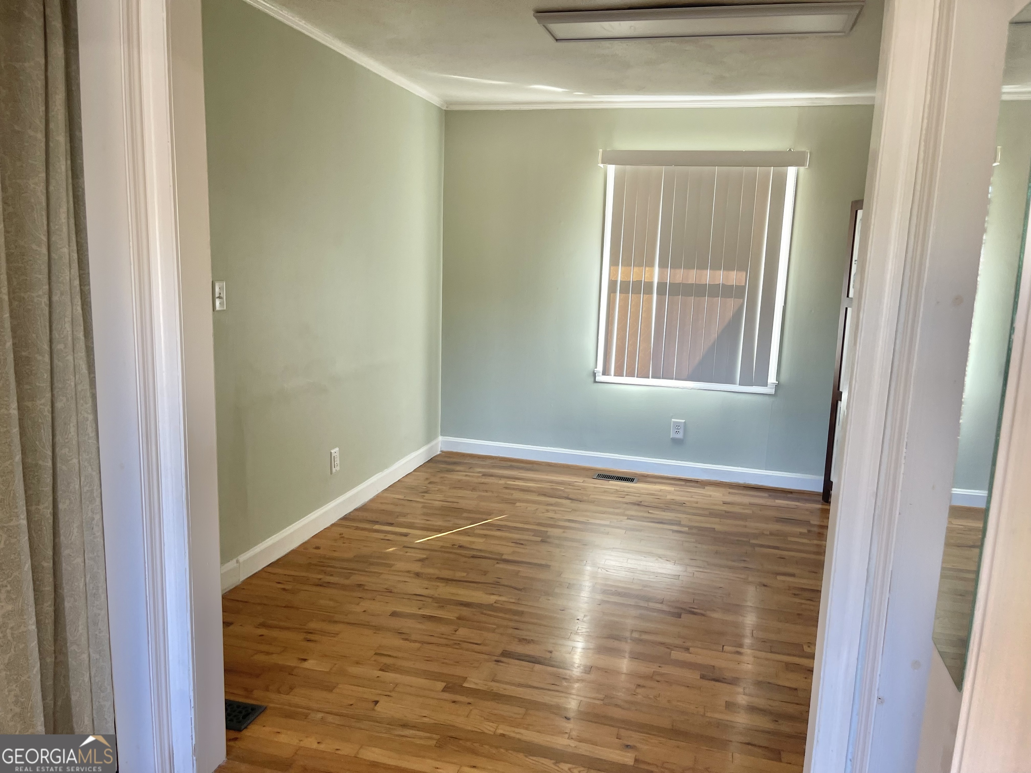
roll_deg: -1.9
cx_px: 516
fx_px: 745
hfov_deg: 69.4
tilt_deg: -13.0
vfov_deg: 54.9
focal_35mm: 25
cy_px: 386
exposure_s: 1/121
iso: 125
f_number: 1.6
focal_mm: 5.1
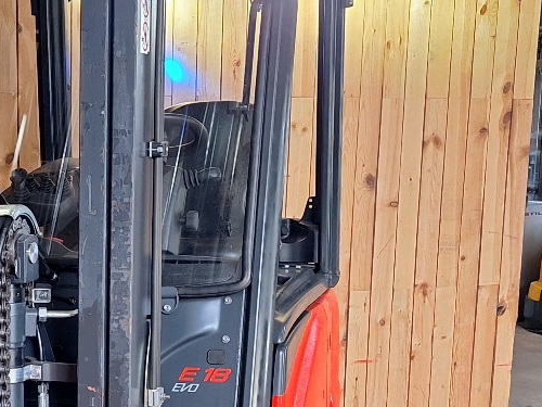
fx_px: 1174
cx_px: 109
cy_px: 368
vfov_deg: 19.3
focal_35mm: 75
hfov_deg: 25.5
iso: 125
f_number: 1.8
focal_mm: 5.54
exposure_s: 1/50
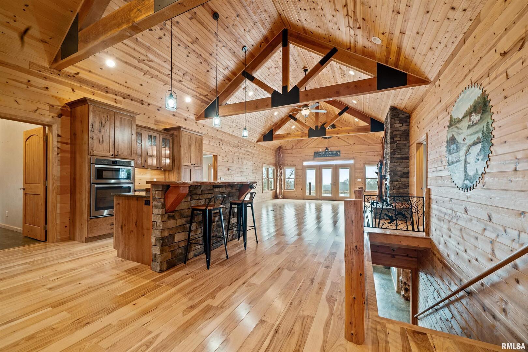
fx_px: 205
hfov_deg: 104.3
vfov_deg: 81.2
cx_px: 264
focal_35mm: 14
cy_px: 176
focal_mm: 14
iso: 400
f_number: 8
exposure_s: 1/1.25
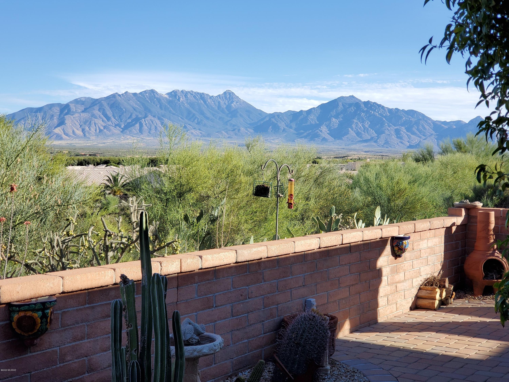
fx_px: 765
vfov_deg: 28.0
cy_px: 191
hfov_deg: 36.8
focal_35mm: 52
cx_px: 254
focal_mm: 6
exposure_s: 1/521
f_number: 2.4
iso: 50
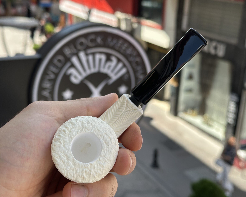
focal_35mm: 51
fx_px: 371
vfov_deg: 29.7
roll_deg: -3.6
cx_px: 132
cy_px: 99
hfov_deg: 36.6
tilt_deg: -18.5
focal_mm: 6.86
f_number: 1.78
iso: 64
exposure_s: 1/962
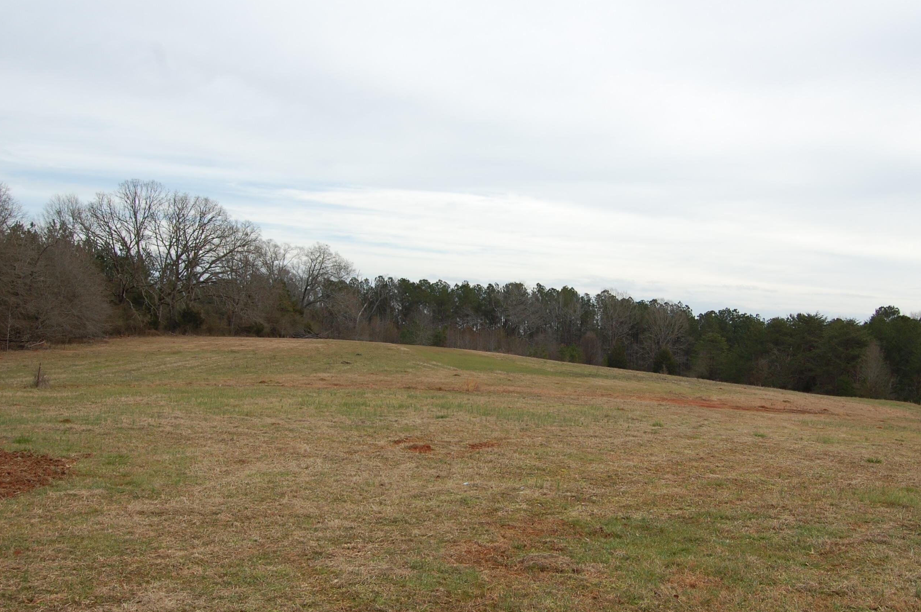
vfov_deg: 41.0
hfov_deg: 58.7
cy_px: 344
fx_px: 818
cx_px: 501
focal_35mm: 32
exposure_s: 1/320
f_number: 9
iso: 200
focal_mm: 18
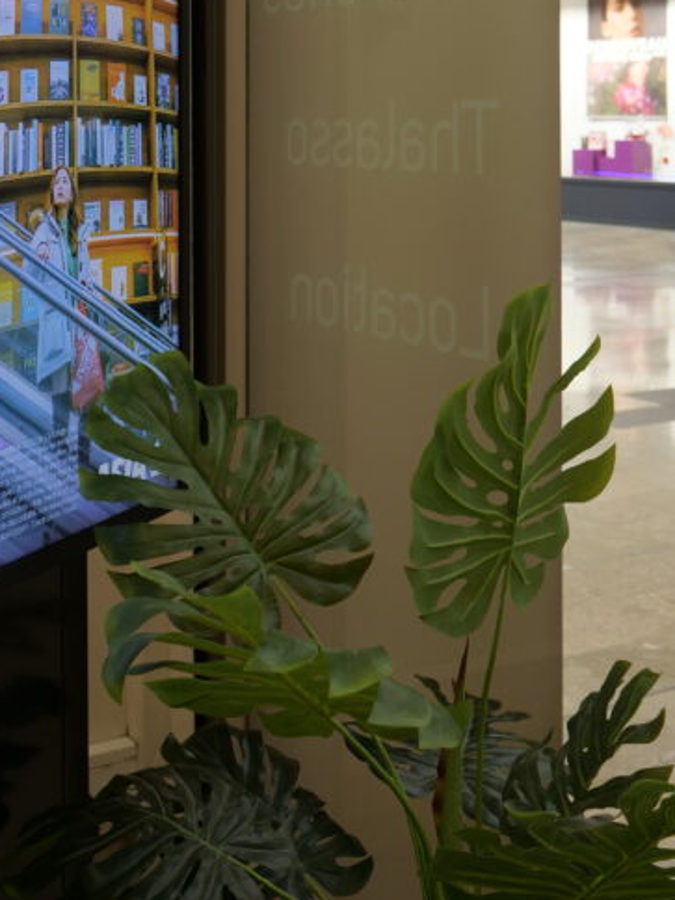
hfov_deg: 26.2
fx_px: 1430
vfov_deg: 33.0
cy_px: 78
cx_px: 154
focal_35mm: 55
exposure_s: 1/125
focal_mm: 13
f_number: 3.2
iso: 200
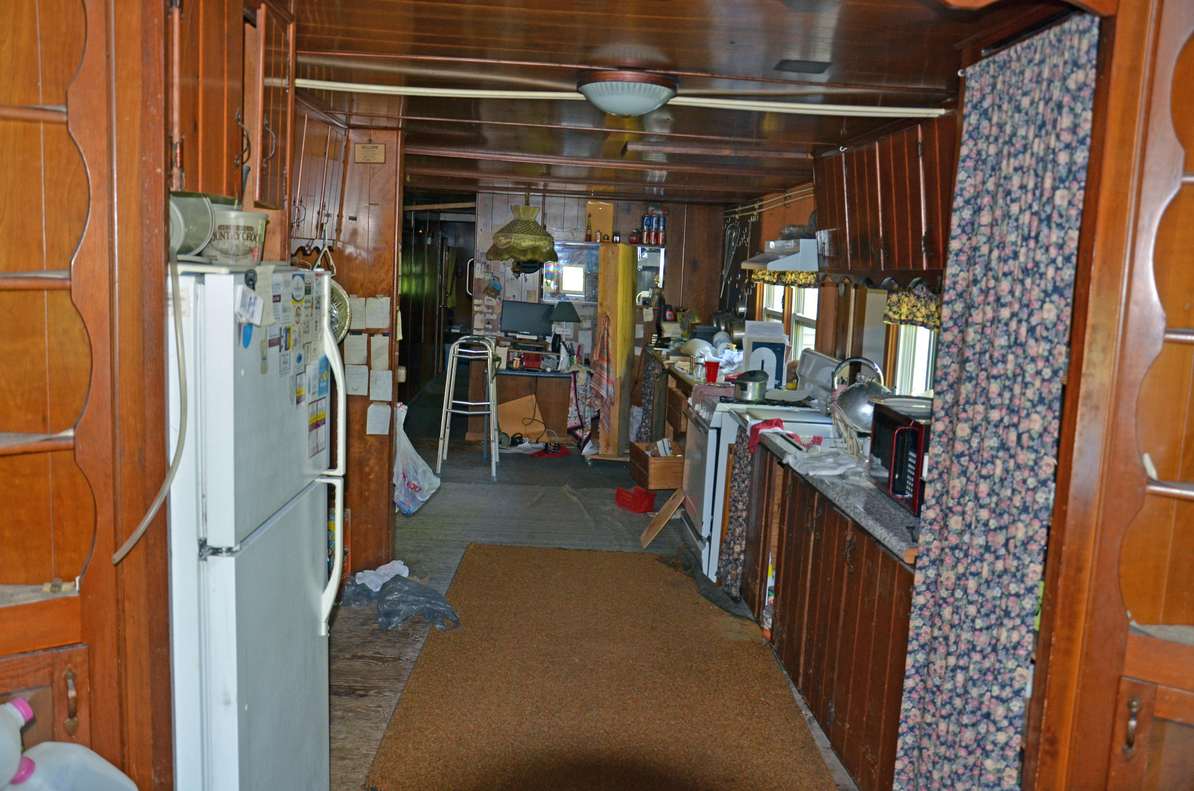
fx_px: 1043
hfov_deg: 59.6
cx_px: 597
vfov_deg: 41.5
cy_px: 396
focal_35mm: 32
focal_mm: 21
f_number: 3.8
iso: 800
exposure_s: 1/60
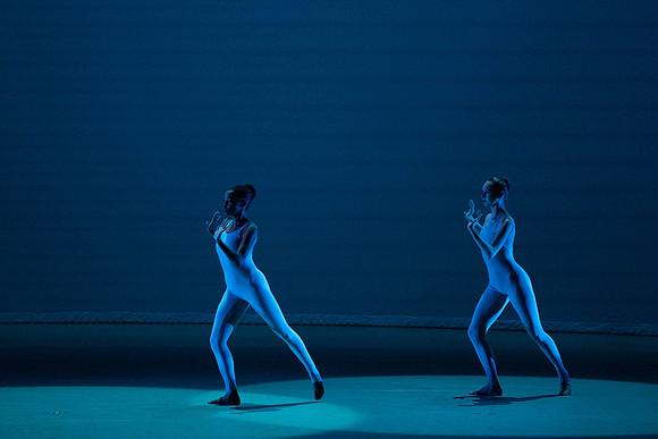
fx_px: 4680
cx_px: 329
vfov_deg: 5.4
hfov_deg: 8.0
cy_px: 220
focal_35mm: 256
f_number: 5.6
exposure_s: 1/400
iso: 16000
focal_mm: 256
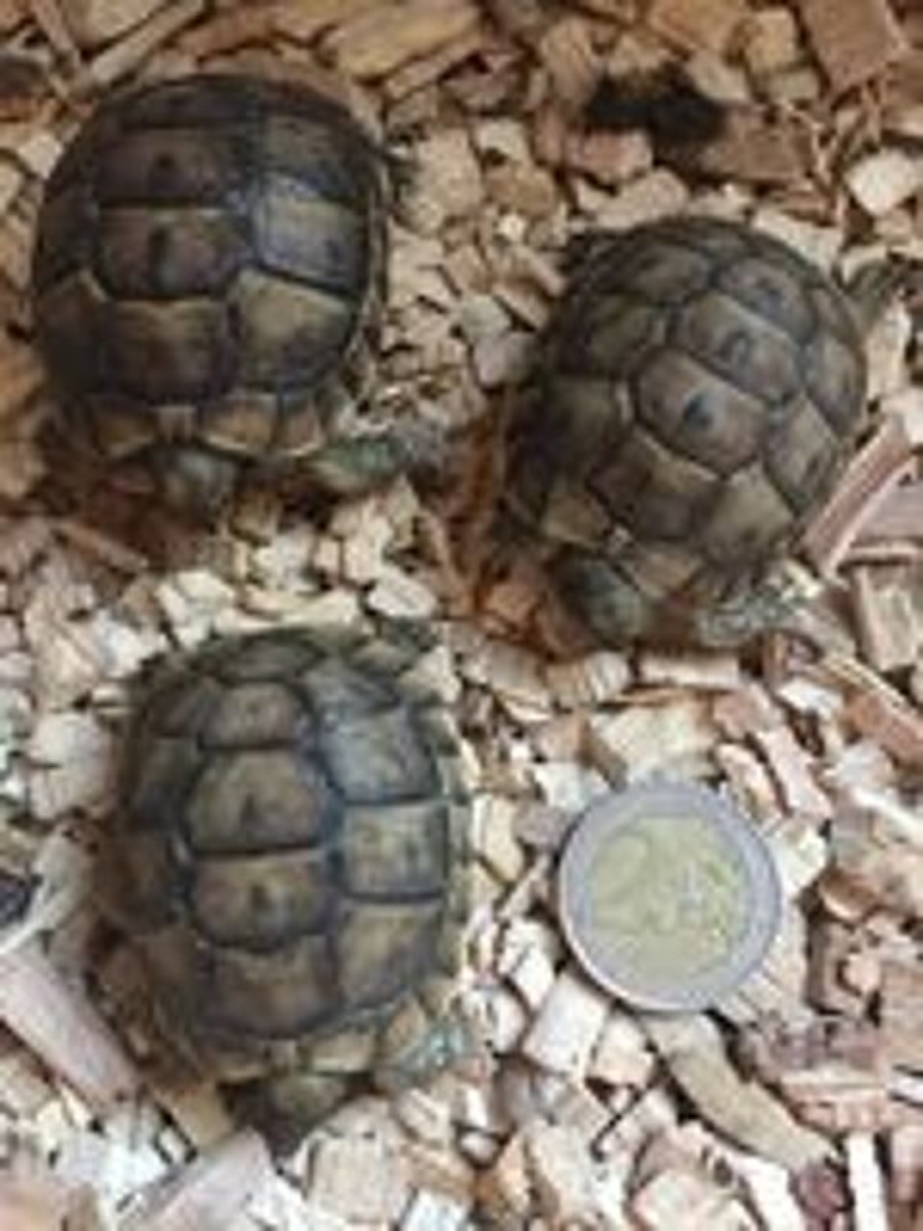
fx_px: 1031
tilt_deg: -78.0
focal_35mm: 29
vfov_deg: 61.7
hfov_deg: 48.2
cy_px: 616
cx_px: 462
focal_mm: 4.15
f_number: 2.2
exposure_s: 1/20
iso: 250
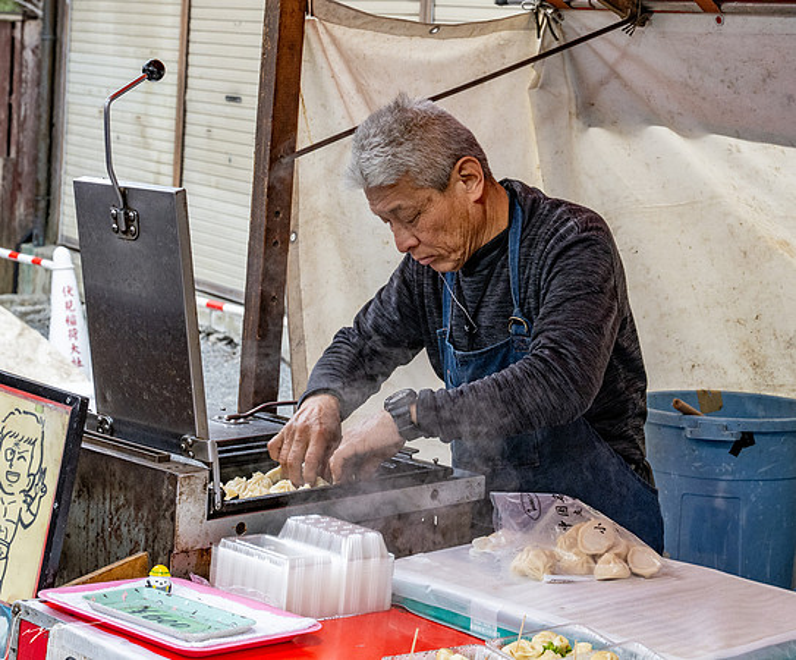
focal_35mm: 89
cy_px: 198
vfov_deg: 17.7
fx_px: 2115
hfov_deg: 21.3
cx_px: 511
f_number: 8
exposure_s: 1/200
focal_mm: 55
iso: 1000
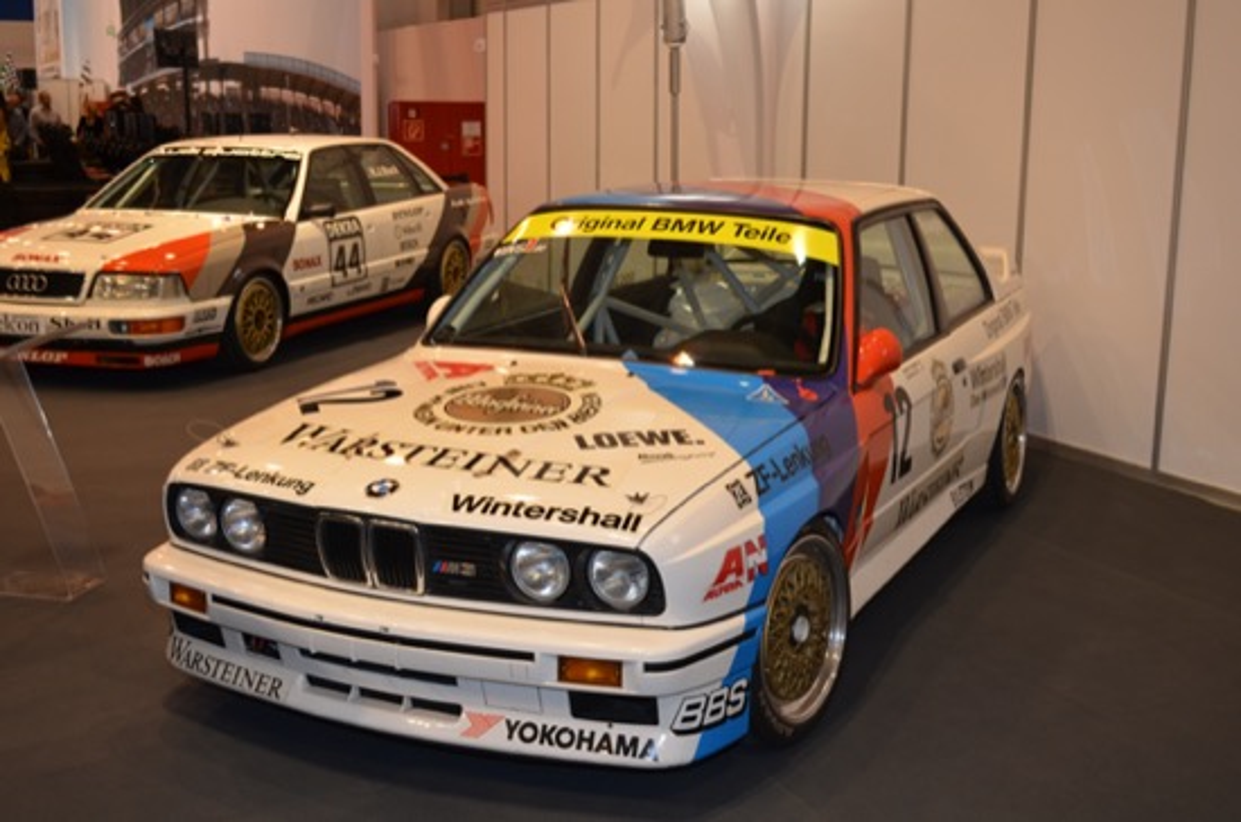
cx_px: 620
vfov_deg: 30.7
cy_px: 411
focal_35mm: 44
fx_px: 1496
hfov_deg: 45.1
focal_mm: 29
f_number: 4.5
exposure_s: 1/60
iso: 500
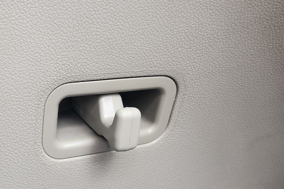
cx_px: 116
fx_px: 457
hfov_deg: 34.4
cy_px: 103
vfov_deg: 23.4
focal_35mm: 58
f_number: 1.8
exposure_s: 1/180
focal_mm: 5.4
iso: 80
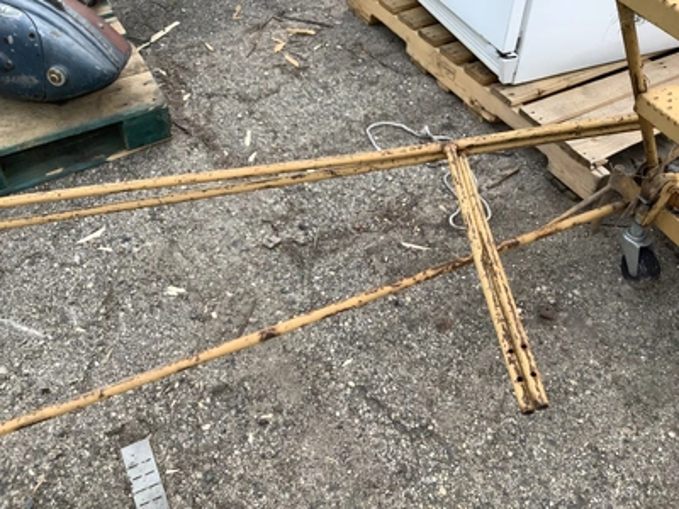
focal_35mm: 31
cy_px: 254
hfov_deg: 58.4
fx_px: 608
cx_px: 340
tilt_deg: -50.4
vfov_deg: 45.4
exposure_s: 1/186
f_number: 2.4
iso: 25
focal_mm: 3.3
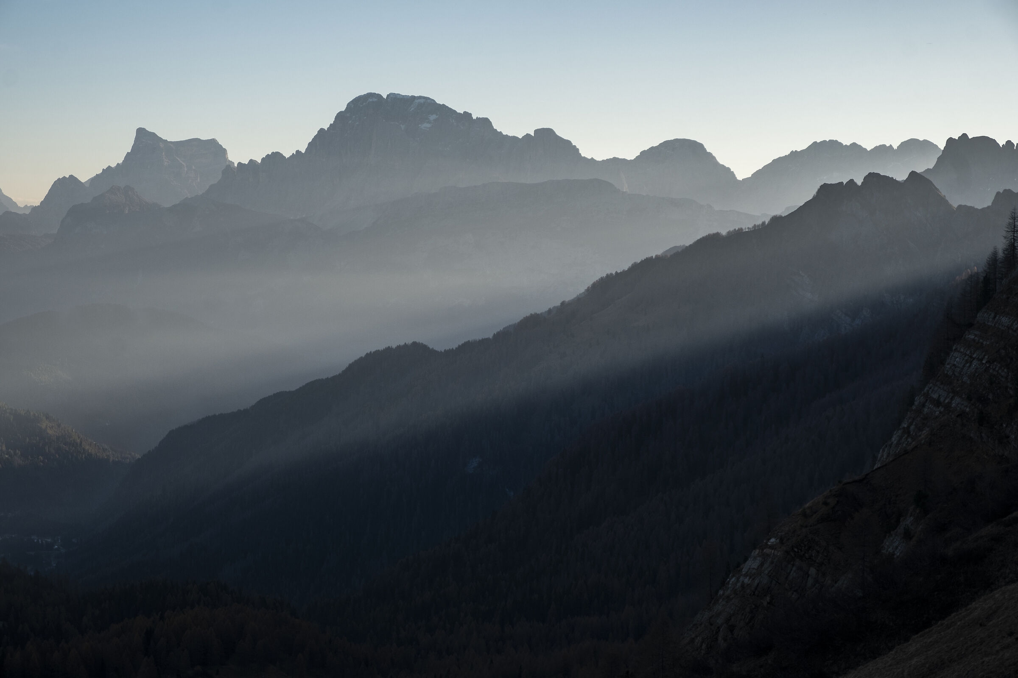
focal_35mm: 79
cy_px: 339
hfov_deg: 25.7
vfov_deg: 17.3
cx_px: 509
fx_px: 2234
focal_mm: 52.7
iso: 200
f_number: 9
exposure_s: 1/80
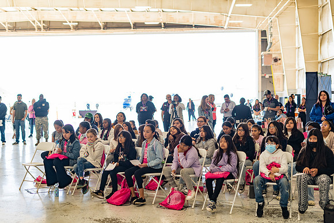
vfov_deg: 27.0
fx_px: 464
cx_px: 167
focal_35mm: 50
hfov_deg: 39.6
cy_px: 112
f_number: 2.2
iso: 250
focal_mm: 50
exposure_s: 1/320
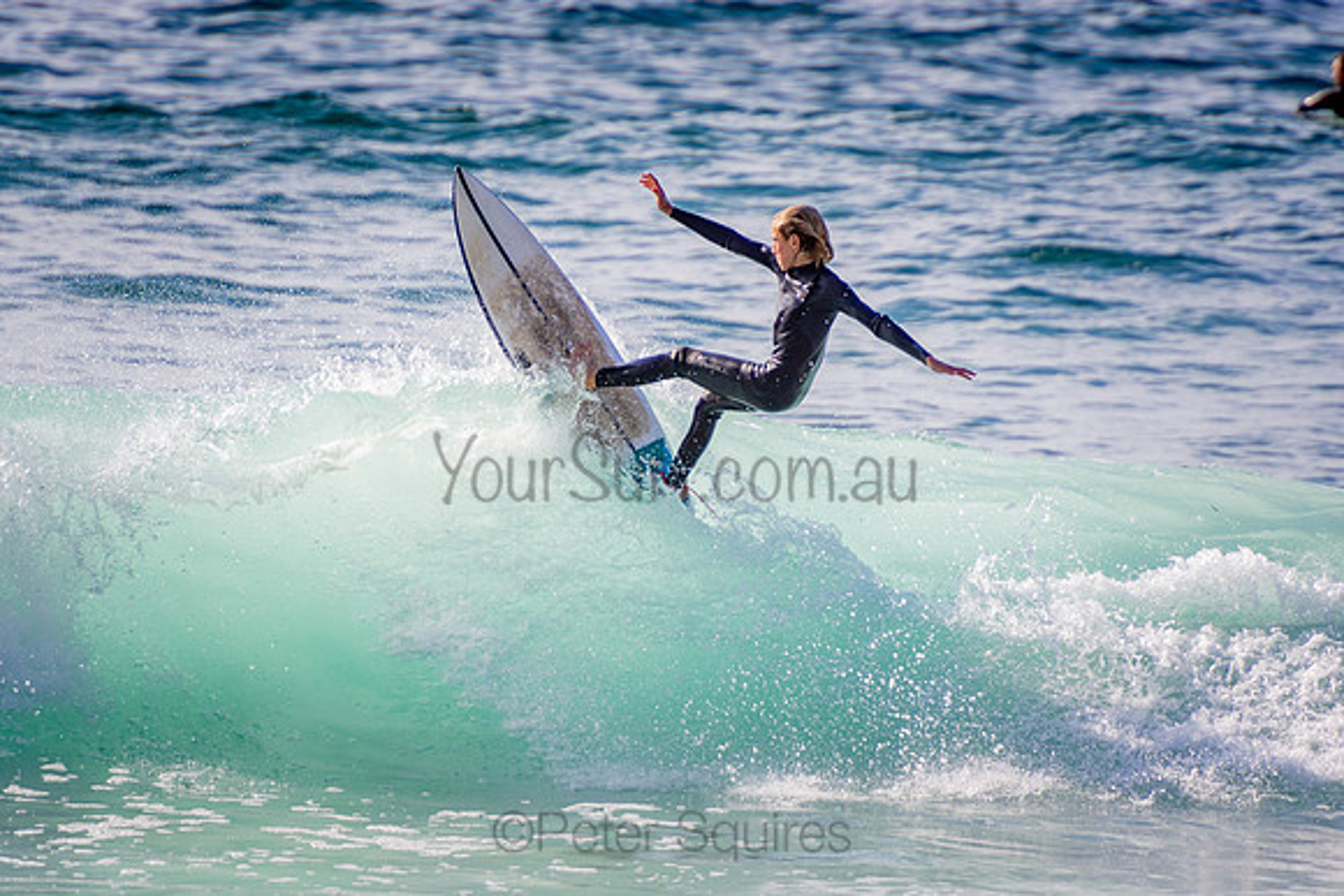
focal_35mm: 600
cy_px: 448
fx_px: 22404
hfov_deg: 3.4
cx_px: 672
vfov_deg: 2.3
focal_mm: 400
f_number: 5.6
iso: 250
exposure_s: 1/2000
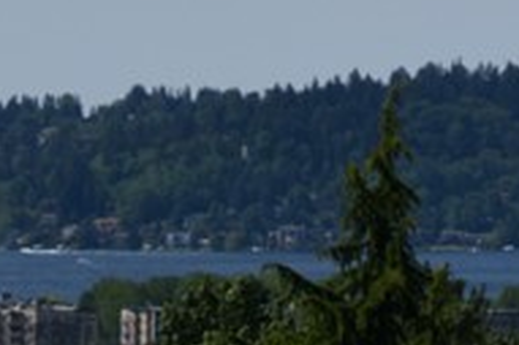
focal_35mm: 470
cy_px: -494
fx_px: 6768
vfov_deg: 2.9
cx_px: 158
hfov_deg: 4.4
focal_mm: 55
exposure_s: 1/500
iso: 100
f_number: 8
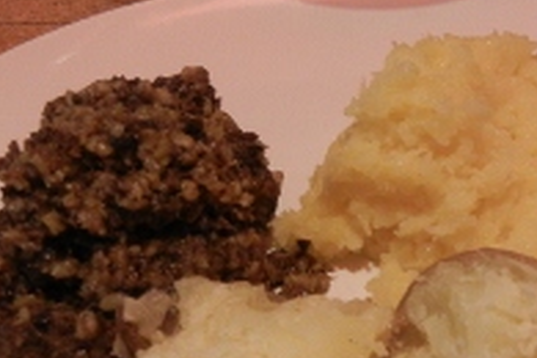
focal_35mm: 80
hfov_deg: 25.1
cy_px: 263
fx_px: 1193
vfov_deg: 17.0
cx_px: 397
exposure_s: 1/4.8
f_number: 3.5
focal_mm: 5.4
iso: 400
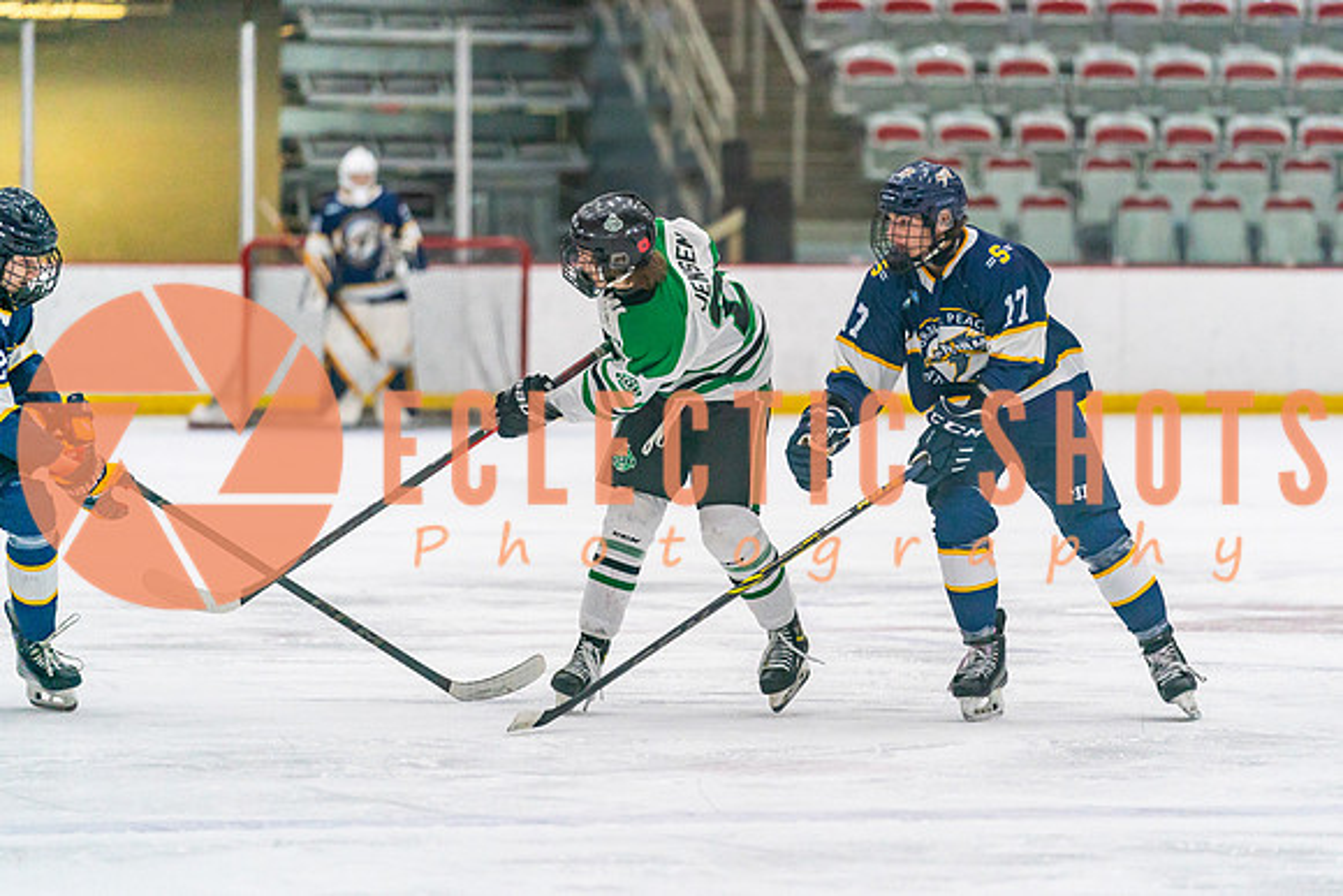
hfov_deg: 9.2
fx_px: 8303
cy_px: 403
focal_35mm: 223
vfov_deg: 6.2
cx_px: 746
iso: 3200
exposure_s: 1/1250
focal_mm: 200
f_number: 2.8
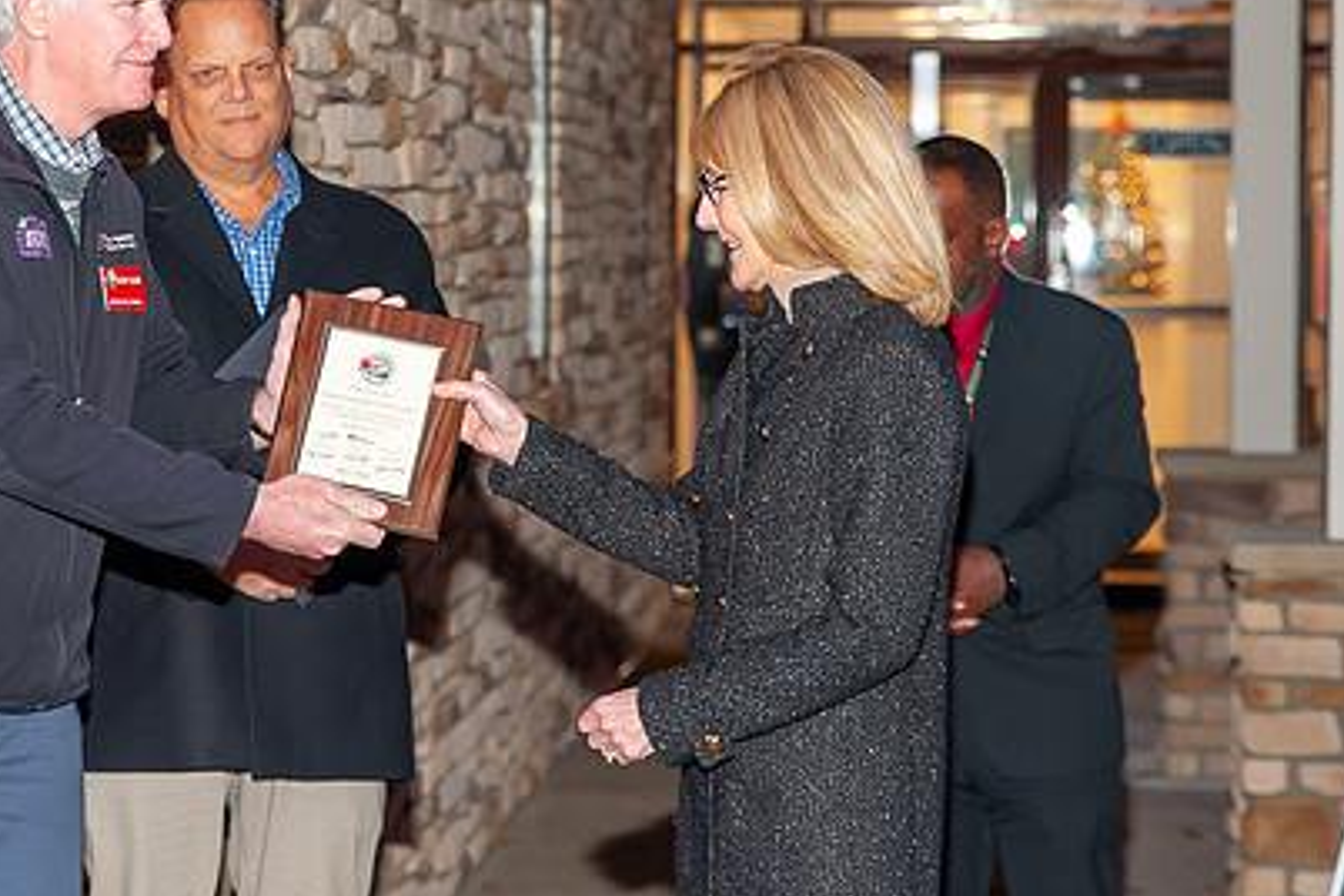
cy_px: 338
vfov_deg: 10.2
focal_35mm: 134
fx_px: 5002
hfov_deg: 15.2
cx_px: 361
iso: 800
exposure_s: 1/160
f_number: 3.5
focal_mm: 62
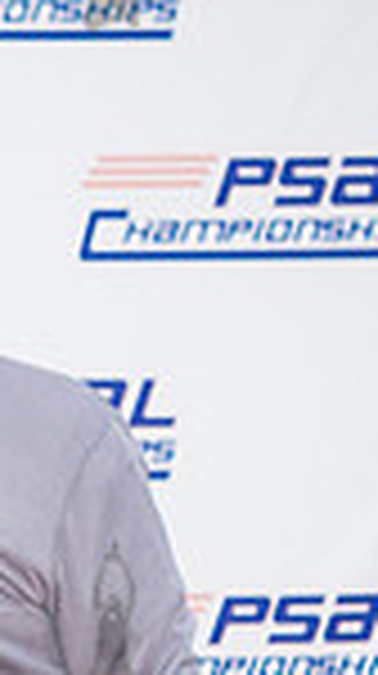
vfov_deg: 10.3
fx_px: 3719
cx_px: -903
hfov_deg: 5.4
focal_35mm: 208
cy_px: 684
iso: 4000
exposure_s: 1/320
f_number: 3.5
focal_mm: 35
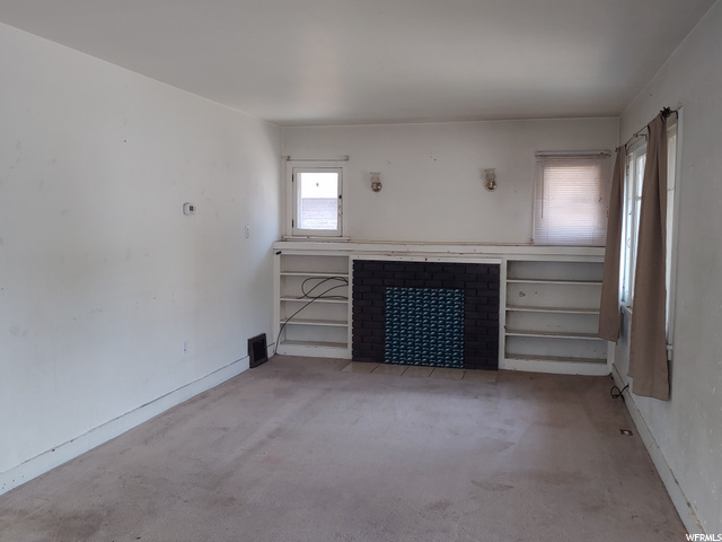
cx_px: 361
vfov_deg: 46.8
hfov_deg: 60.0
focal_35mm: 30
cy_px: 271
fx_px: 626
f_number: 1.5
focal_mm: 4.23
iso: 50
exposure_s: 1/120
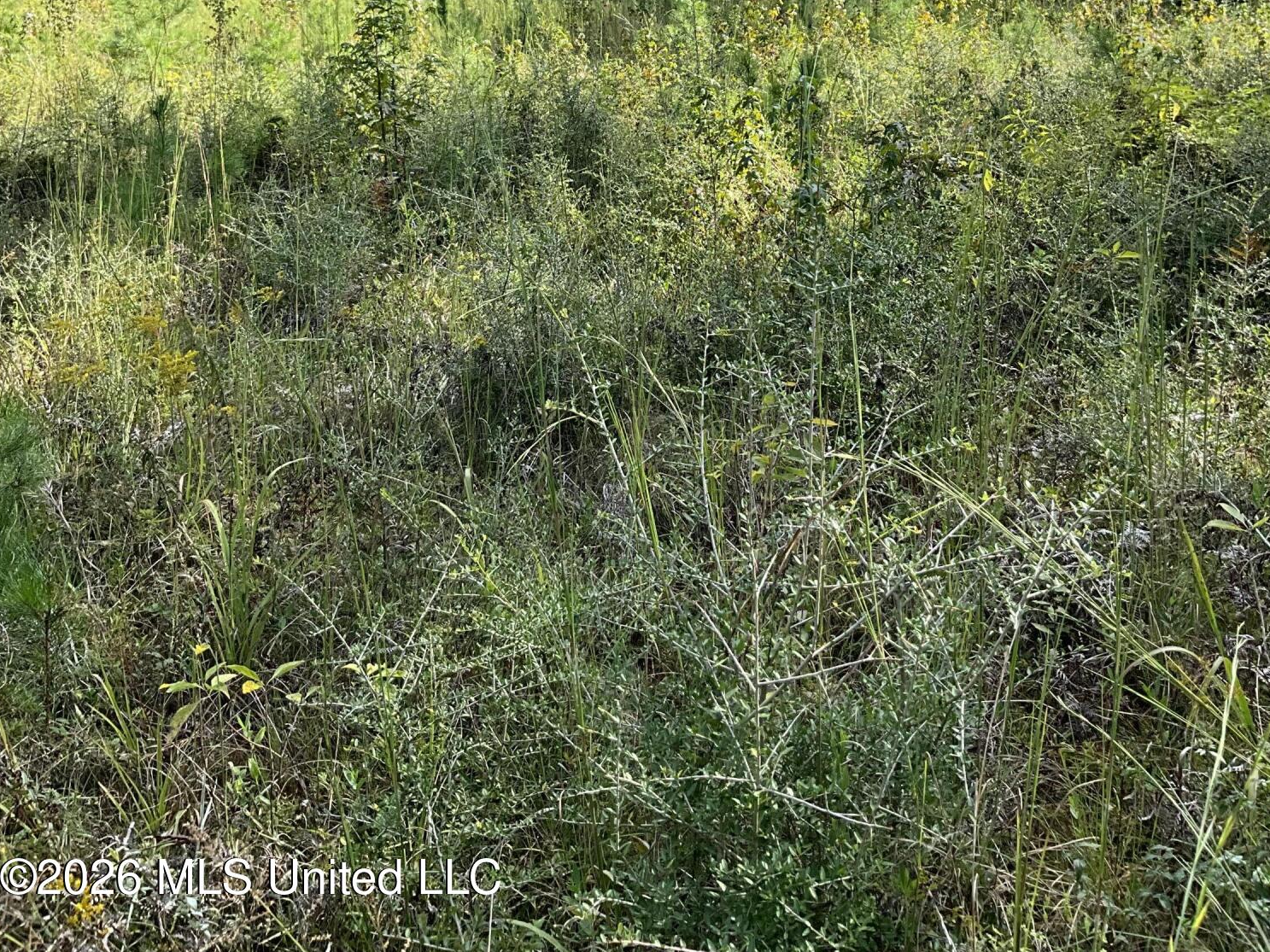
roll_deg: -0.1
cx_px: 636
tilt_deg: -3.9
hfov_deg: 47.9
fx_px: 1431
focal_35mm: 39
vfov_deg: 34.8
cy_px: 102
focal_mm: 3
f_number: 1.8
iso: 25
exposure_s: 1/883
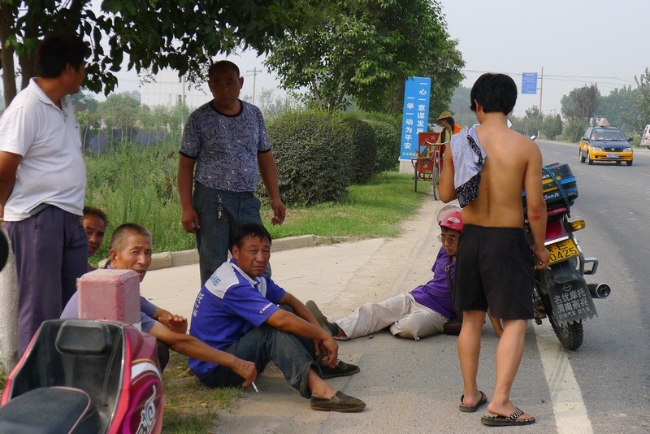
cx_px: 325
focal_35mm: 65
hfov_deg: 30.9
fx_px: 1174
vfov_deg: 20.9
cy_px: 217
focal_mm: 13.9
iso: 80
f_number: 4
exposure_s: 1/400
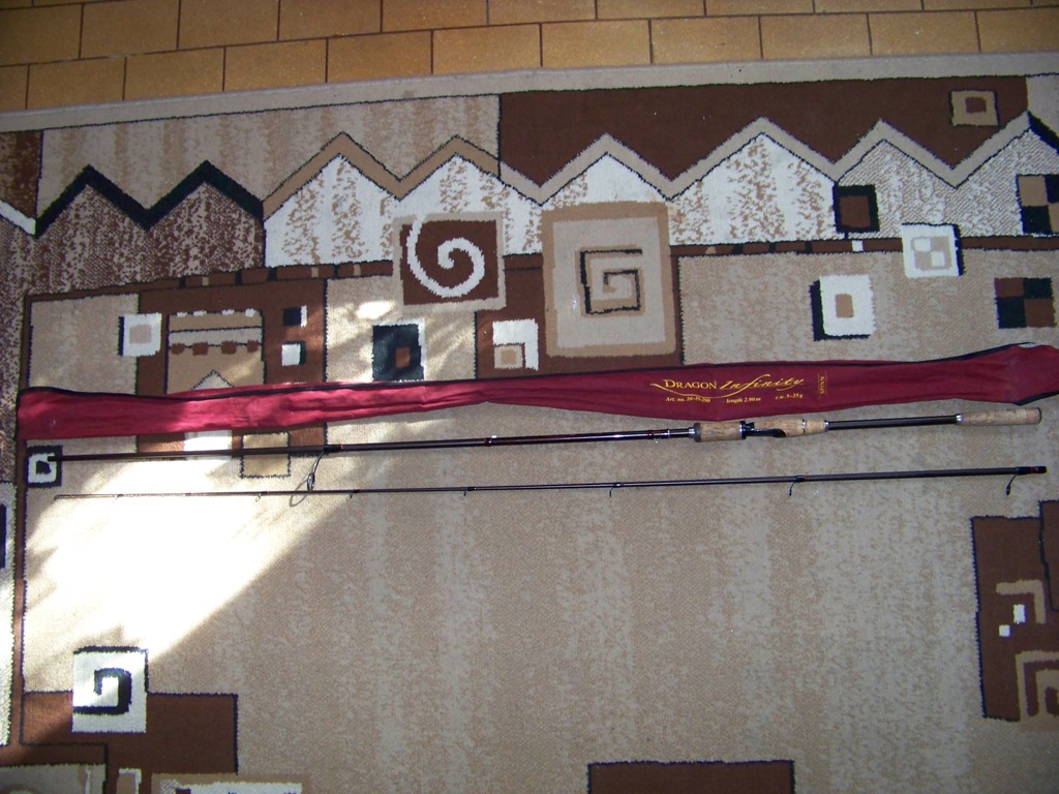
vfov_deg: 39.7
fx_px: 1101
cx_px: 530
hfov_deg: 51.4
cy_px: 397
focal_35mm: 36
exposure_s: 1/30
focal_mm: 5.85
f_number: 2.8
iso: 200
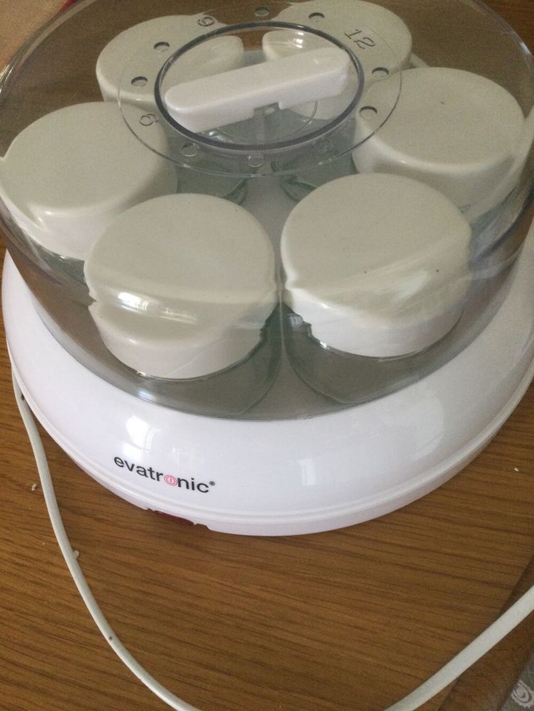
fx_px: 638
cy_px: 356
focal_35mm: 31
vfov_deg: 58.3
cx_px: 267
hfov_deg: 45.4
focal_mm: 3.3
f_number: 2.4
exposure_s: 1/33
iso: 160
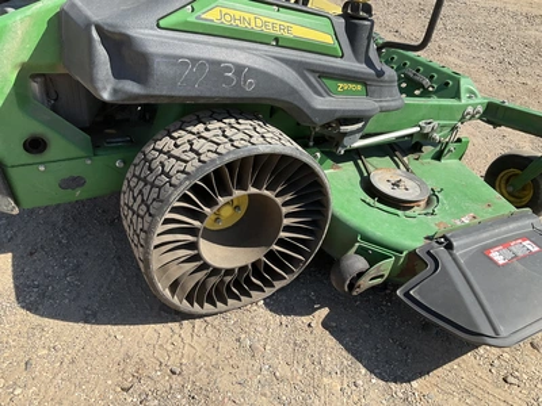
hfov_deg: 61.7
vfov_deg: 48.2
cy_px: 203
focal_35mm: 29
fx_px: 454
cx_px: 271
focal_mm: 3
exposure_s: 1/1015
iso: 25
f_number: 1.8
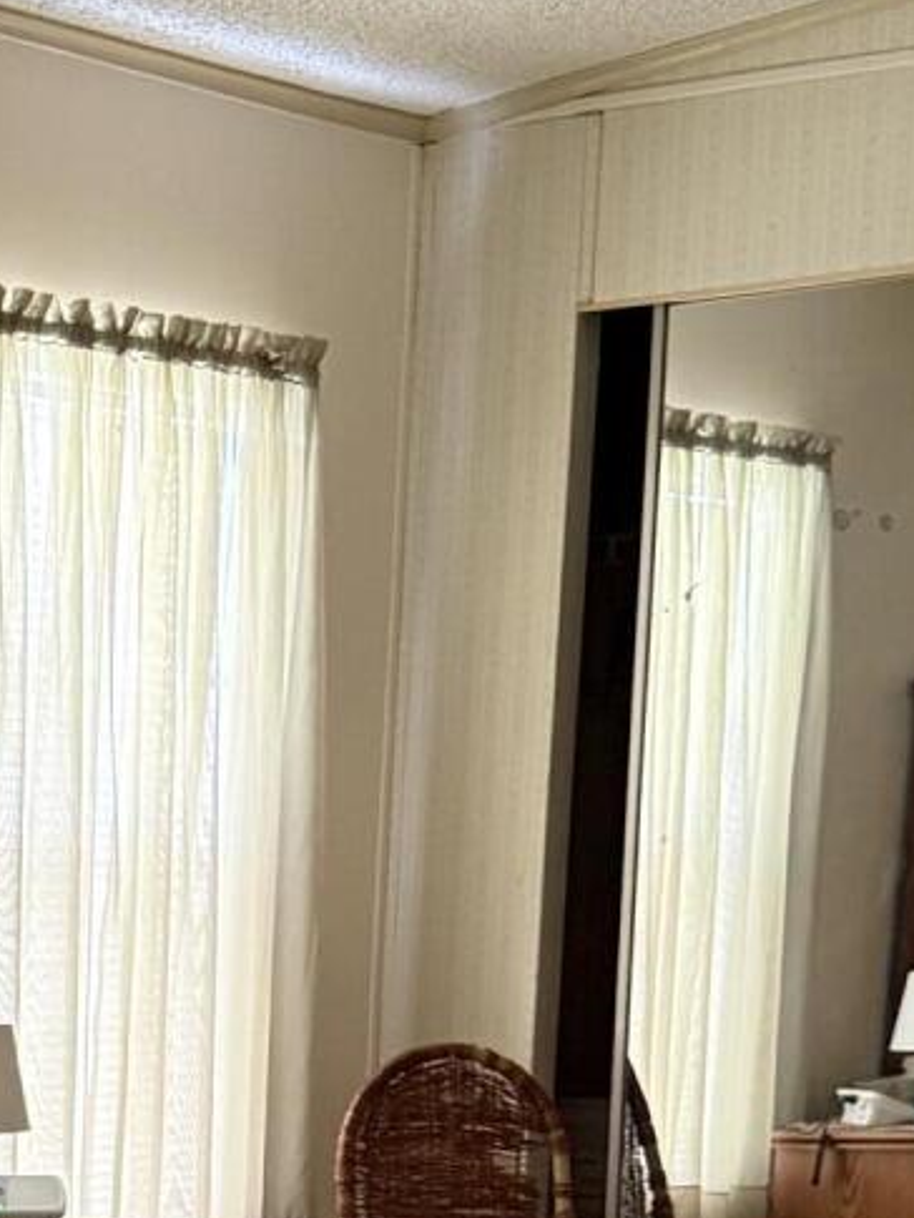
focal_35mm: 99
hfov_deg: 14.3
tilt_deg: -11.0
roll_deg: +0.5
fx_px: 3484
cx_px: -304
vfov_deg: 18.6
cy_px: 1517
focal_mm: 6.76
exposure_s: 1/40
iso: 640
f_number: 1.78
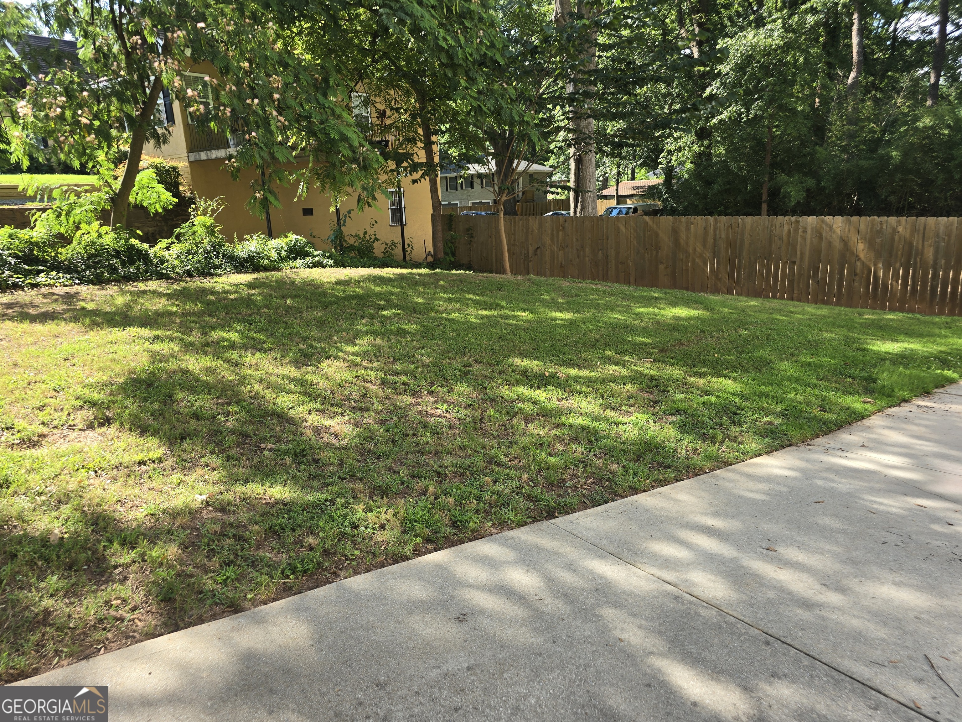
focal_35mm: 23
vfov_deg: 58.9
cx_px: 481
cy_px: 361
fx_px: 639
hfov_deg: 73.9
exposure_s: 1/180
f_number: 1.7
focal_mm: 6.3
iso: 16
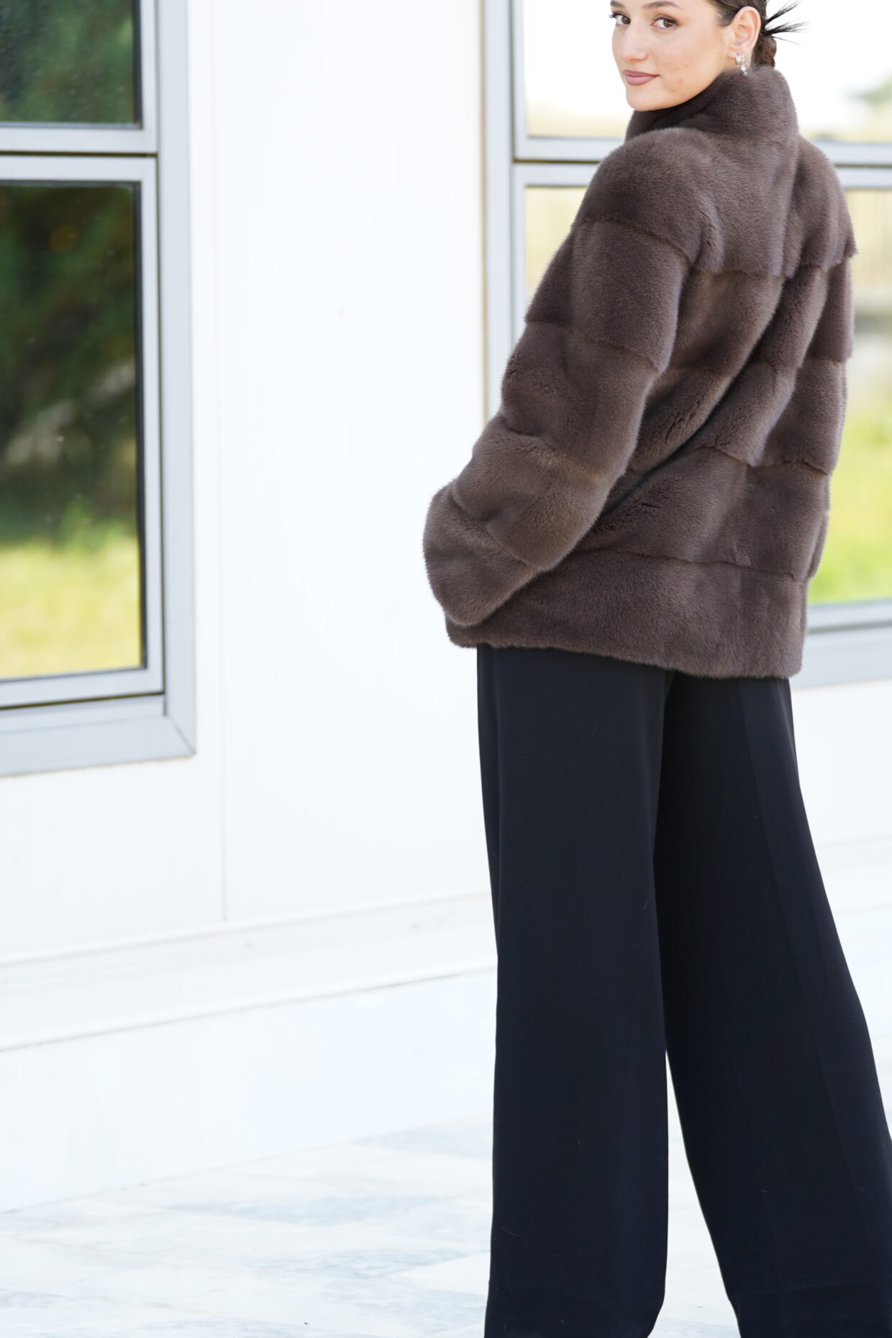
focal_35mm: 161
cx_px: 447
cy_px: 540
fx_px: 5983
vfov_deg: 12.8
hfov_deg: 8.5
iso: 200
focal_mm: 117
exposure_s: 1/250
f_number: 2.8
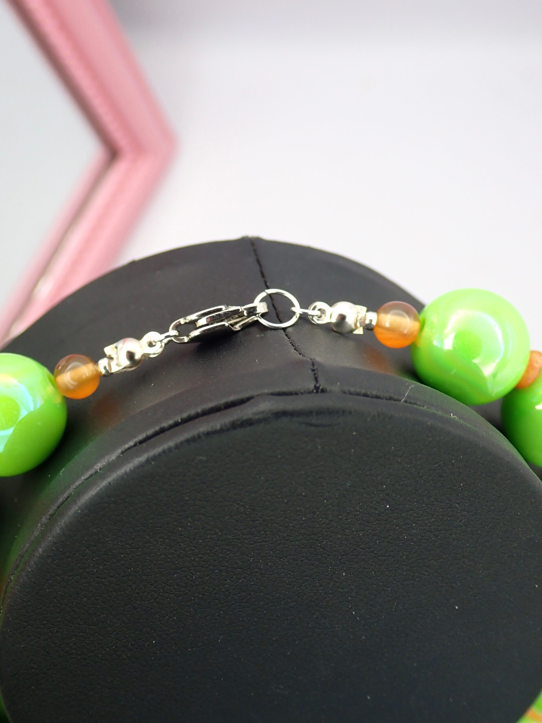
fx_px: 981
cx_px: 271
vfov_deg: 40.4
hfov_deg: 30.9
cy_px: 362
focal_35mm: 47
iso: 200
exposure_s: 1/100
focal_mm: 8.4
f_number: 3.1
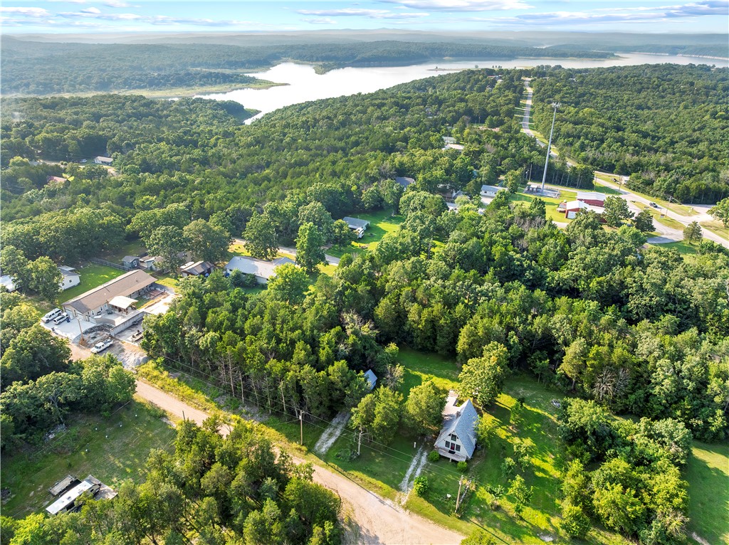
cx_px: 364
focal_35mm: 24
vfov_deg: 56.7
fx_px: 505
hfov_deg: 71.6
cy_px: 272
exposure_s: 1/1250
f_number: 2.8
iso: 340
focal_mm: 12.29
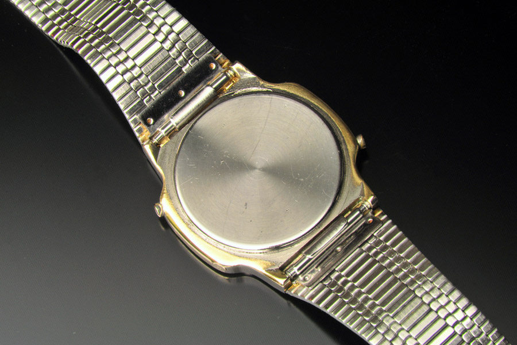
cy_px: 172
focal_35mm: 300
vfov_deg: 4.6
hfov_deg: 6.9
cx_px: 258
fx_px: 4308
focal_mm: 200
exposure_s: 2
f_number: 25
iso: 200
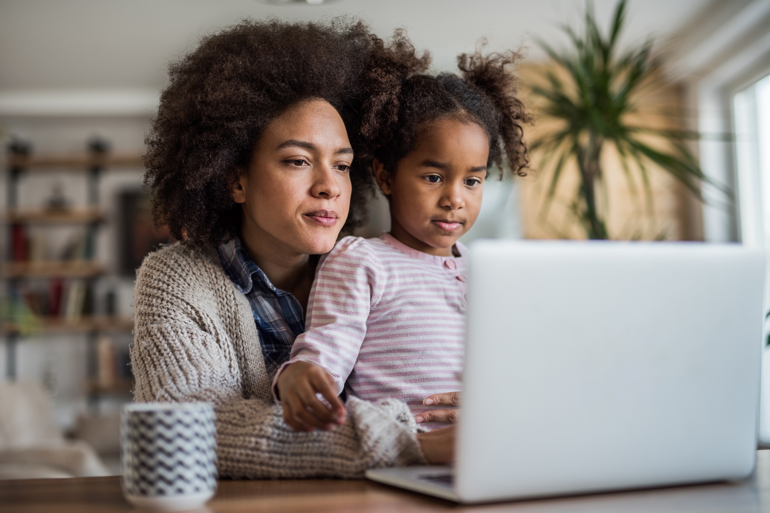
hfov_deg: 39.6
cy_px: 256
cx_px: 385
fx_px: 1070
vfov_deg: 27.0
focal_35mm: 50
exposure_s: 1/250
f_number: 1.4
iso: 64
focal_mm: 50
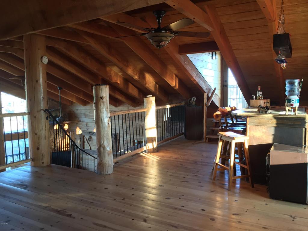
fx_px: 258
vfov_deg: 48.2
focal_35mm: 29
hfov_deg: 61.7
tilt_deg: -6.2
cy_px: 116
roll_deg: -0.6
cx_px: 154
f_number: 2.2
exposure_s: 1/30
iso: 100
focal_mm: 4.15
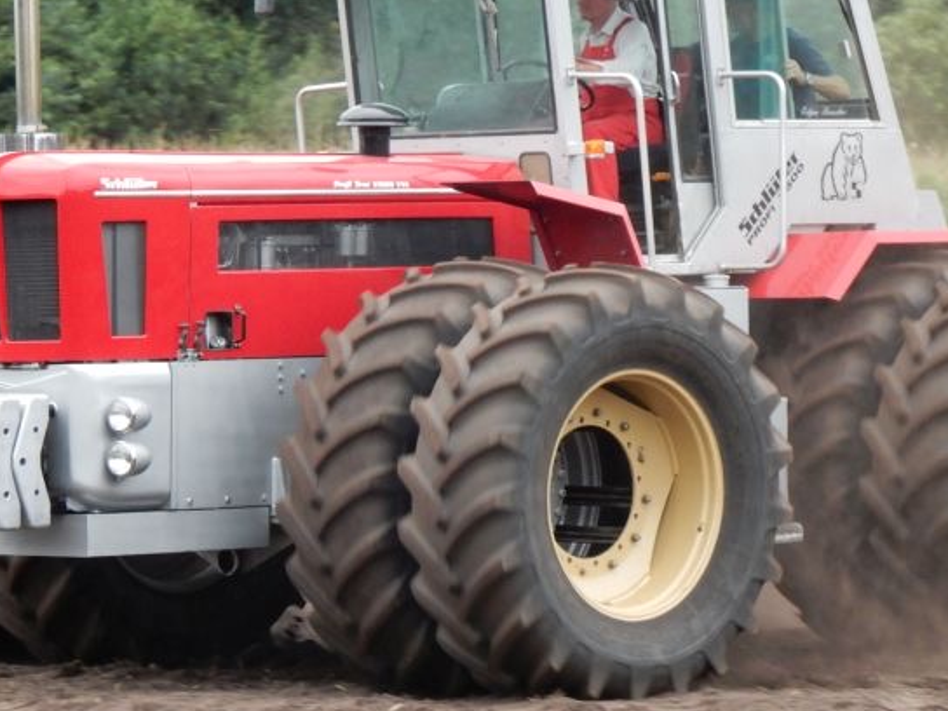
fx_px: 6600
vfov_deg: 6.2
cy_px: 286
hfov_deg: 8.2
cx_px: 488
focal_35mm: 241
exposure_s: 1/125
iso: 400
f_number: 6
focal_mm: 29.2
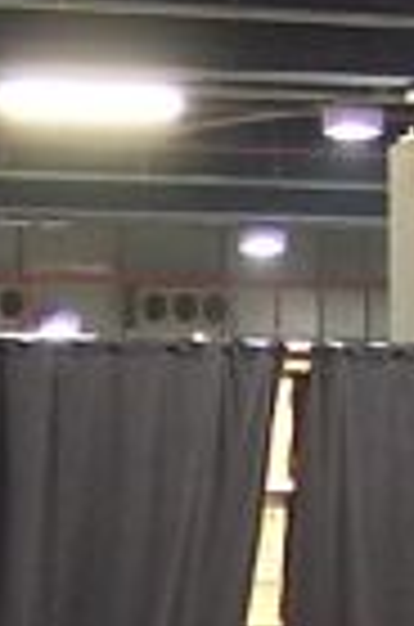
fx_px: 5062
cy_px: 991
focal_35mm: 292
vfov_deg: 6.9
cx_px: -266
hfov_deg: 4.6
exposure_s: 1/2
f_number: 2.8
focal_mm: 6.3
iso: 80
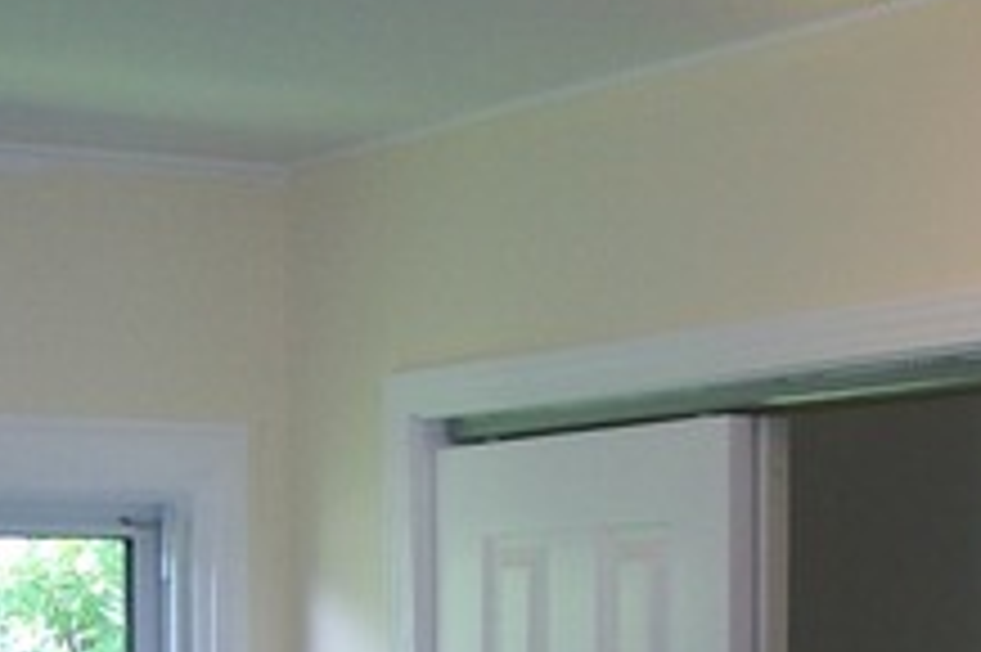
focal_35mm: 110
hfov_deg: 18.5
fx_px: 2995
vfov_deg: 11.9
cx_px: 320
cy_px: 953
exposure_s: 1/50
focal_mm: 6
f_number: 2.7
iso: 80
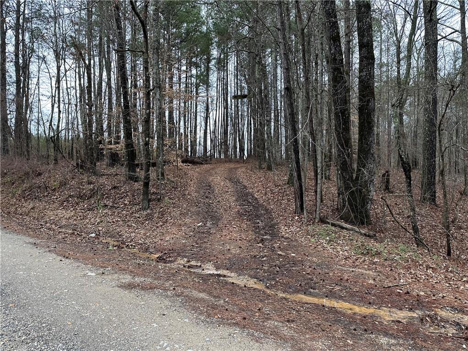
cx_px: 234
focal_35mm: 24
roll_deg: -0.1
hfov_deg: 71.6
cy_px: 176
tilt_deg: +1.3
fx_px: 324
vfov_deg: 56.8
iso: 80
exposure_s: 1/364
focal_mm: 6.86
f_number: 1.78
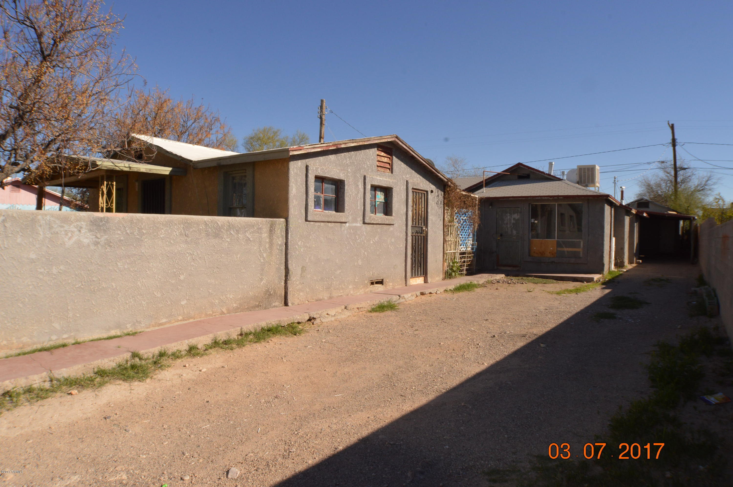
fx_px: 610
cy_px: 244
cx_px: 366
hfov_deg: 62.0
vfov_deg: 43.5
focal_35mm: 30
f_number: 18
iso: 400
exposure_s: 1/200
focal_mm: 20
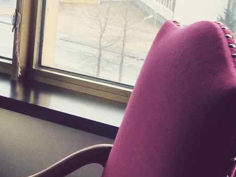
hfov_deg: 13.1
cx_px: -161
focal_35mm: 139
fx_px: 948
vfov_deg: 10.6
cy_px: 144
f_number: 3.6
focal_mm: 6.5
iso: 400
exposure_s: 1/30
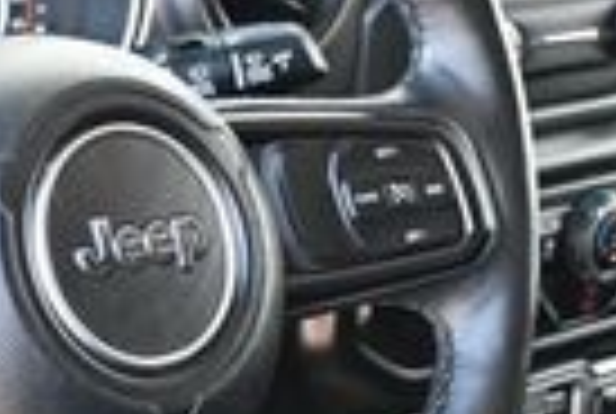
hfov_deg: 15.0
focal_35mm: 136
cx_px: 166
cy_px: 500
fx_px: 2335
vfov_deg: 10.0
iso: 1400
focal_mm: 19.5
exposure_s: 1/125
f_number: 3.8
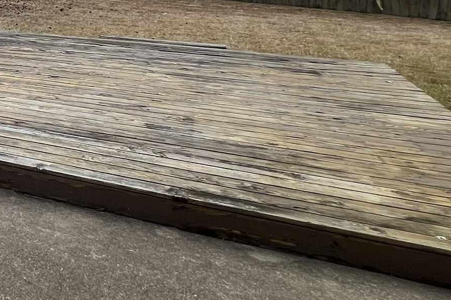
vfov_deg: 26.7
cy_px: -14
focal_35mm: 47
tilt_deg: -5.3
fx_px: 589
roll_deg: +0.4
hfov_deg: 26.7
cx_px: -257
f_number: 1.8
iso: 32
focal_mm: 1.57
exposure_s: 1/881
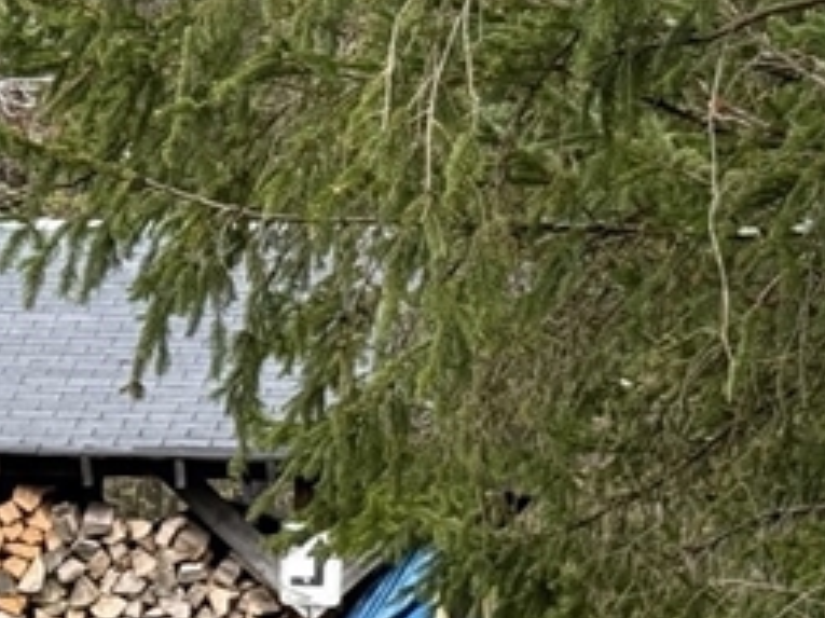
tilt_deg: -0.5
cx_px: -579
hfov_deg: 9.8
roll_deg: -0.7
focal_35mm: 193
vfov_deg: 7.7
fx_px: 4598
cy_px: 417
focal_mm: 6.76
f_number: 1.78
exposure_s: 1/611
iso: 64
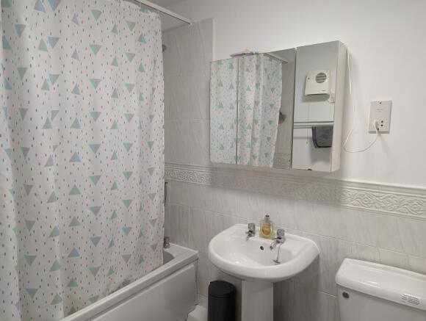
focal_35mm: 24
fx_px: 296
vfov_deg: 57.0
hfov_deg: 71.5
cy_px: 160
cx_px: 213
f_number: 1.85
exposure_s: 1/33.3
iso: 107
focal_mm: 6.81
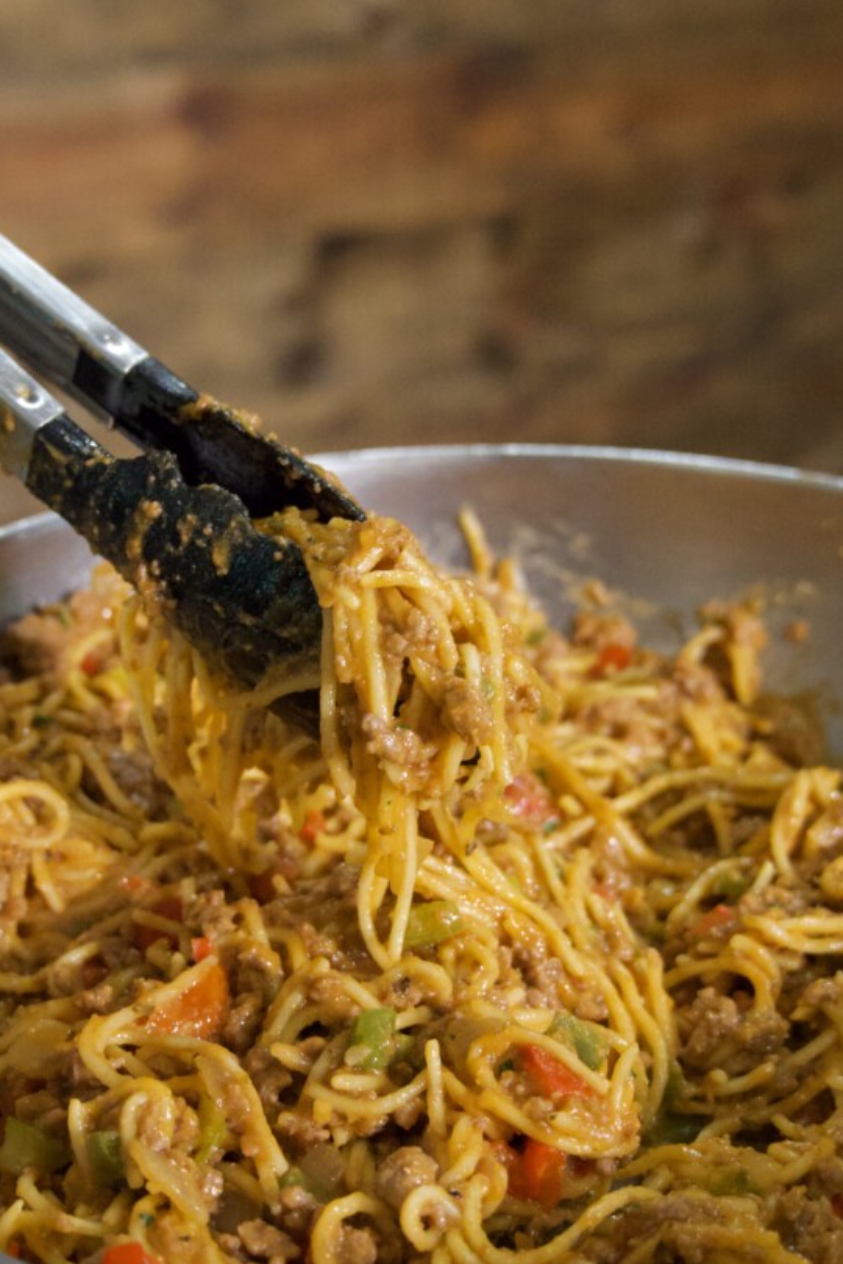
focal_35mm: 63
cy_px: 716
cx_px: 399
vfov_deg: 32.0
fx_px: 2198
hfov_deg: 21.7
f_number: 4.5
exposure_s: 1/80
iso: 6400
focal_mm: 33
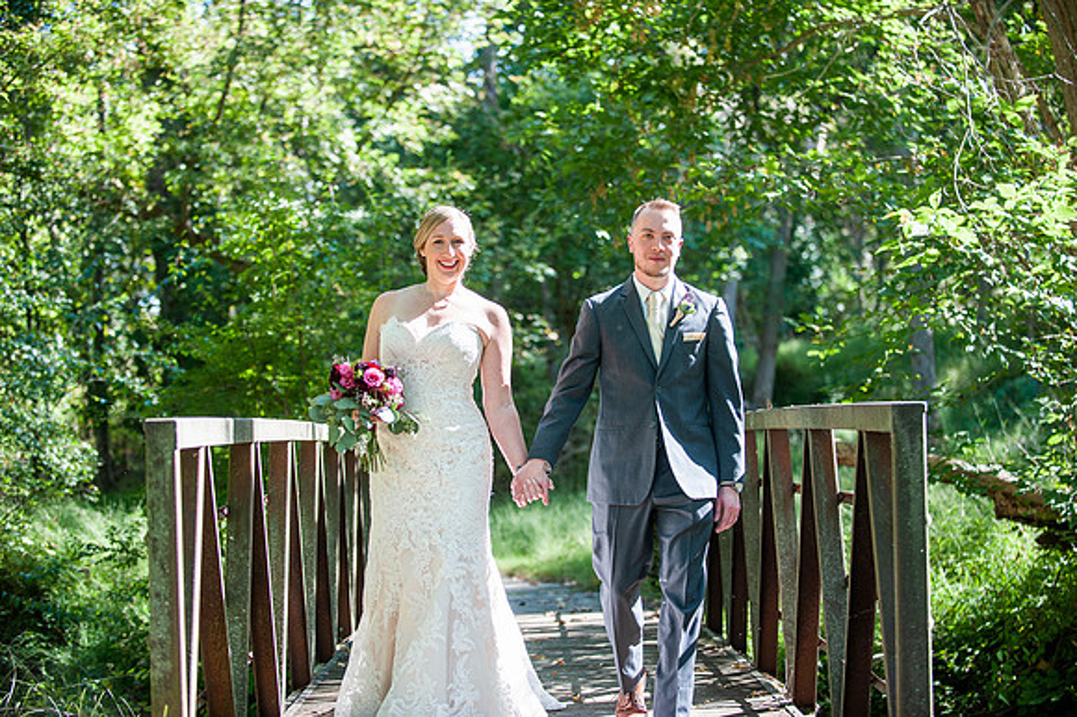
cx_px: 538
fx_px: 2332
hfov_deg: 26.0
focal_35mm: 78
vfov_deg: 17.5
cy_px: 358
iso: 400
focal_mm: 78
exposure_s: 1/800
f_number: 2.8
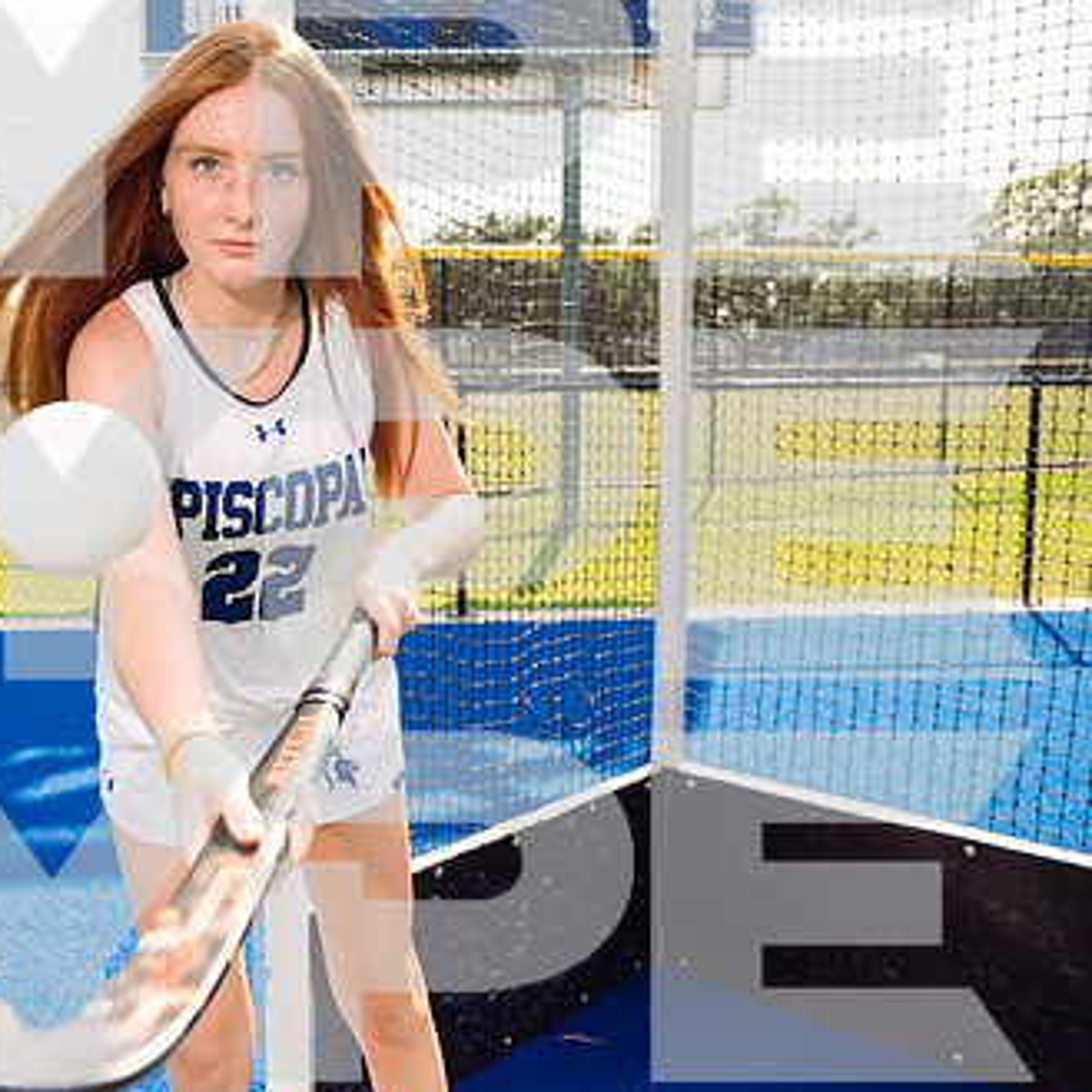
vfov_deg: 46.0
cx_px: 199
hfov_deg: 43.6
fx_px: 1285
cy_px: 506
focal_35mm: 36
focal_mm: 24
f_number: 5
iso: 100
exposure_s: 1/250
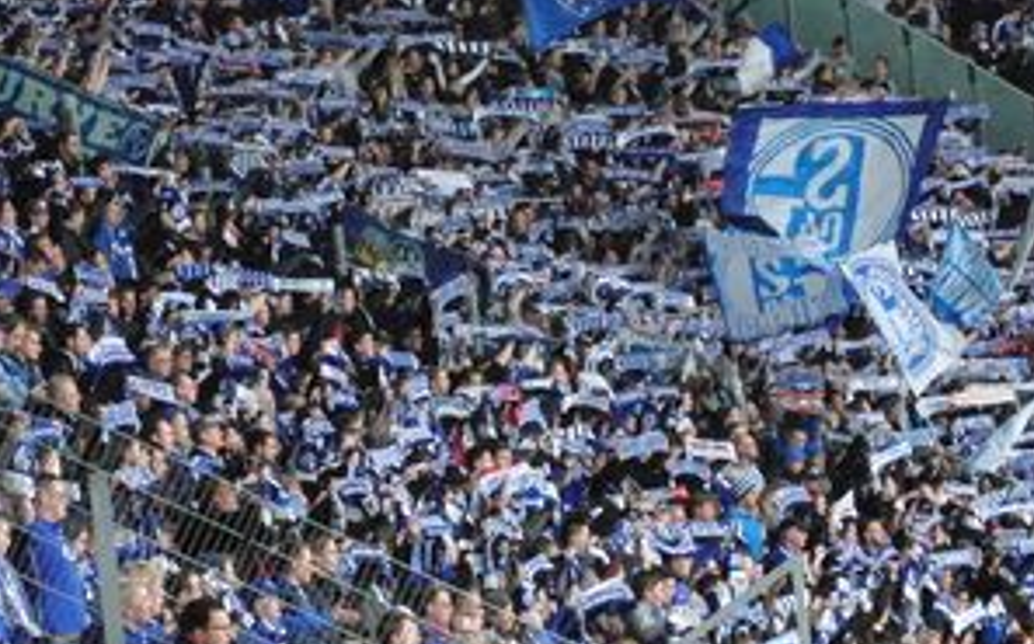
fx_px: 6532
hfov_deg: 9.1
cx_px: 599
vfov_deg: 5.6
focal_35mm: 232
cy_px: 319
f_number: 4.2
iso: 800
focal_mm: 19.8
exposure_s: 1/320
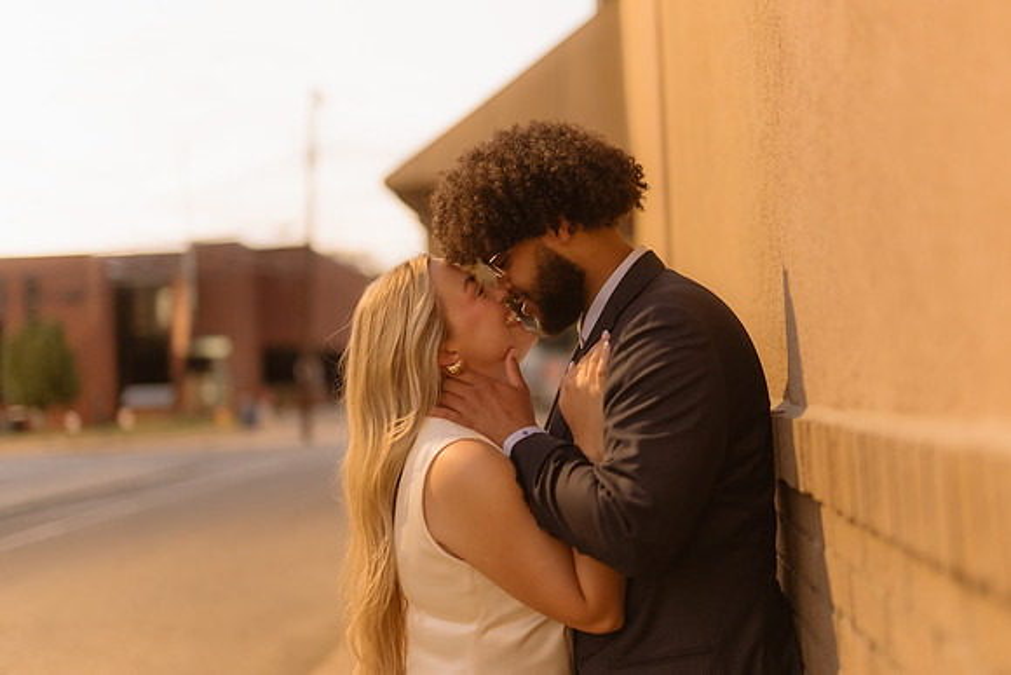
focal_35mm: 50
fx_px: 1404
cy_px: 338
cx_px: 506
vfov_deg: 27.0
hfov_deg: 39.6
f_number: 1.4
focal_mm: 50
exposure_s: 1/125
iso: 1000
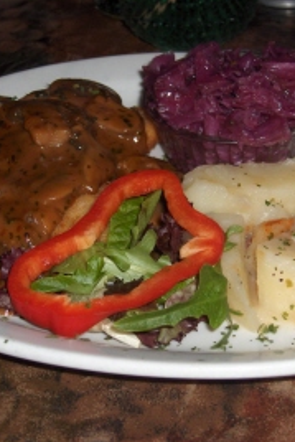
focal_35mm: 77
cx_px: 166
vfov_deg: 26.3
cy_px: 222
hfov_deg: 17.7
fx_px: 945
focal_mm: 11.4
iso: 100
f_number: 3.2
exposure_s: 1/90
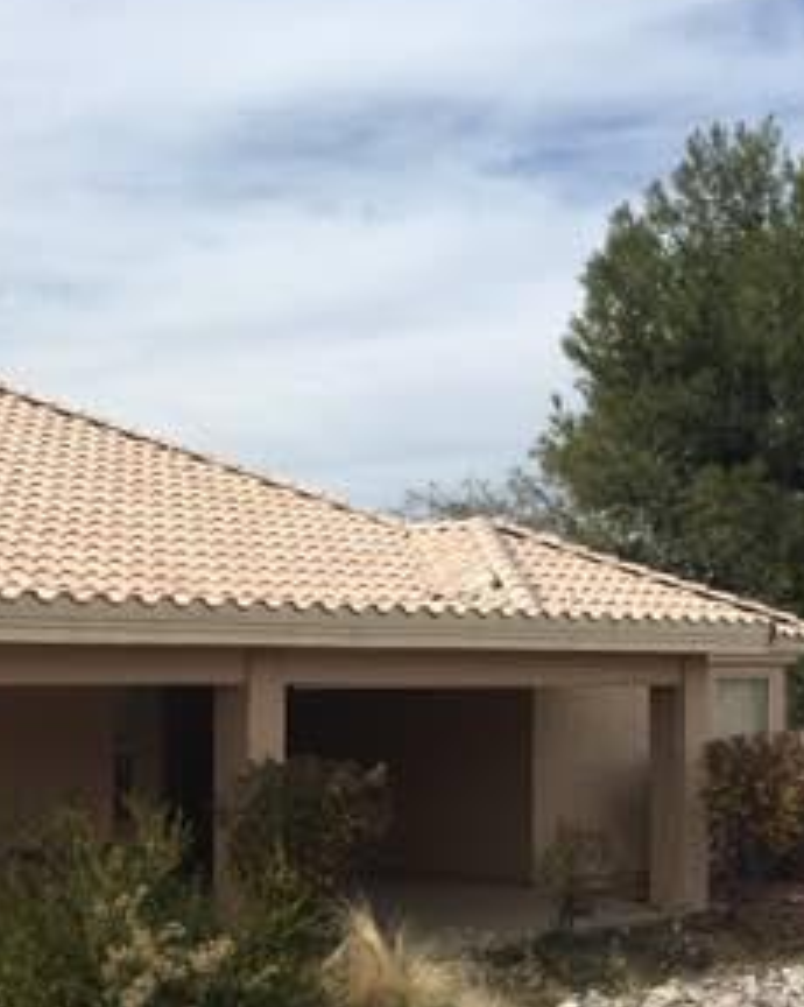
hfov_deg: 23.3
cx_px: 14
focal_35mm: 63
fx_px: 1876
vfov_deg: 29.8
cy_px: 675
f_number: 2.2
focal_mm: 4.15
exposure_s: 1/1464
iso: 32
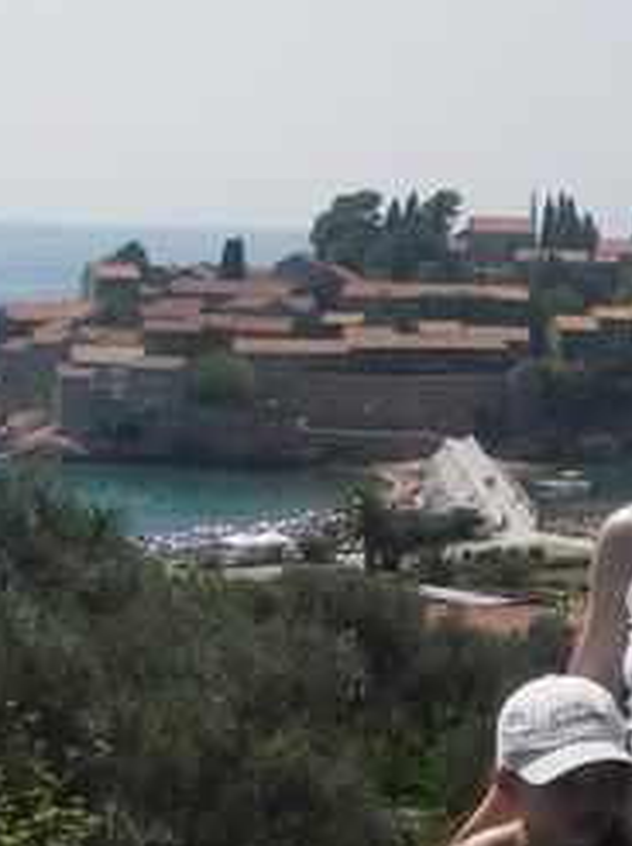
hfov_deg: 14.6
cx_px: 694
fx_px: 2414
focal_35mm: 99
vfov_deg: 19.7
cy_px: 647
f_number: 6.6
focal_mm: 6.3
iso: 50
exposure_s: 1/320
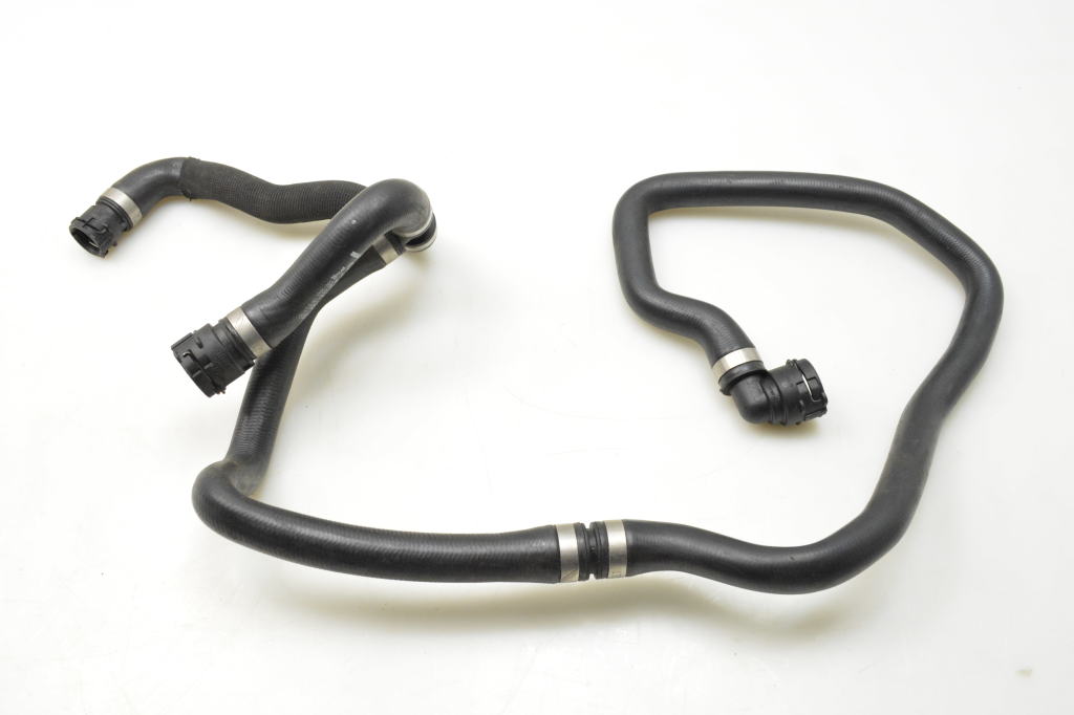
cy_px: 358
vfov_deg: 39.9
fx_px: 984
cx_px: 537
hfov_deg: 57.2
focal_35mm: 33
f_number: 7.1
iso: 2500
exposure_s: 1/200
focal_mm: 22
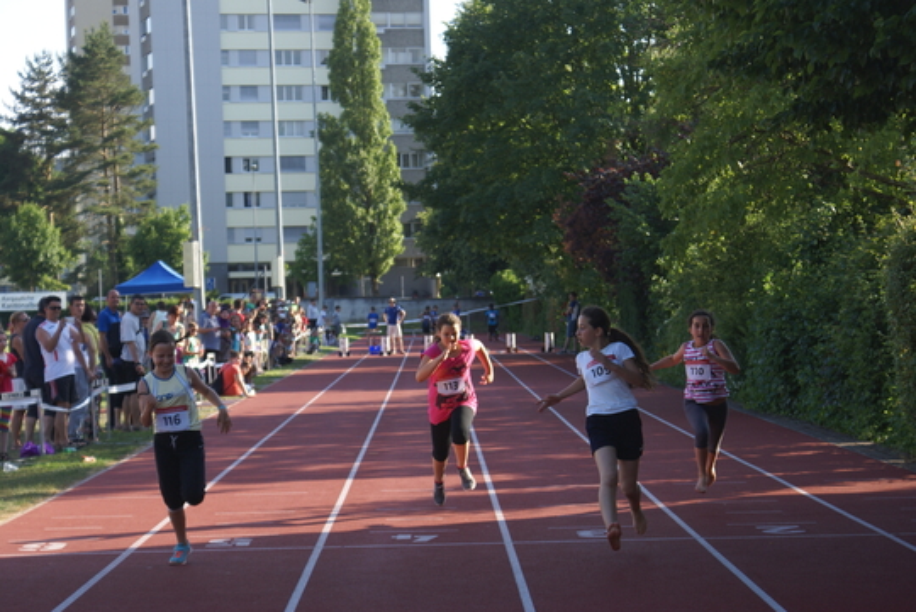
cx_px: 458
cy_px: 306
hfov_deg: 19.4
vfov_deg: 13.1
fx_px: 2674
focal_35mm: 105
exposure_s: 1/250
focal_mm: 70
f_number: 5.6
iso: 200
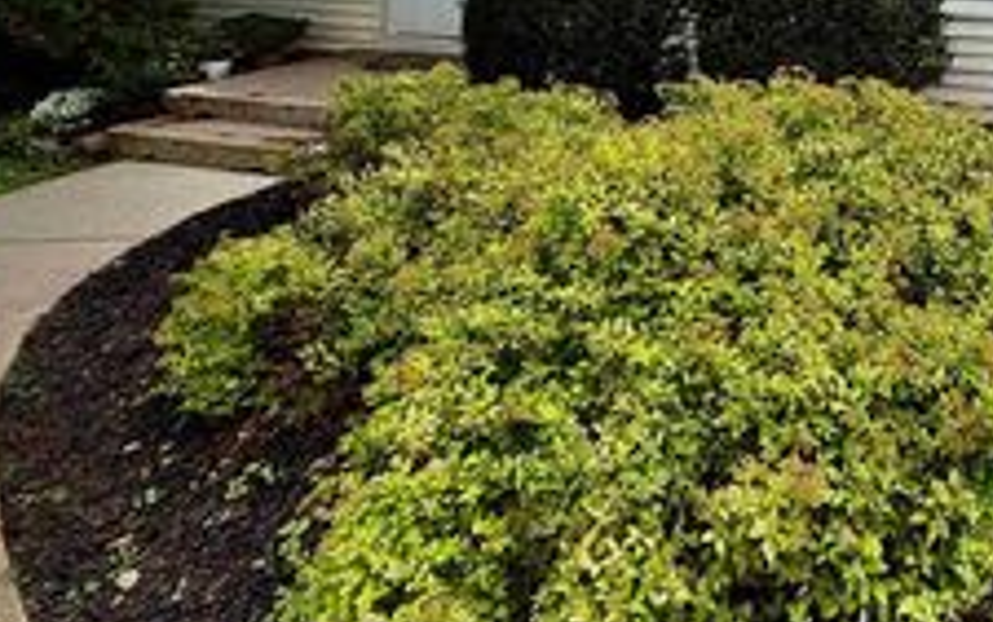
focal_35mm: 33
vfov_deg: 34.1
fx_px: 894
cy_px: -33
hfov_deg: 51.1
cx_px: 900
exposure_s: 1/502
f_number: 2.2
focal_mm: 2.22
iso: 50
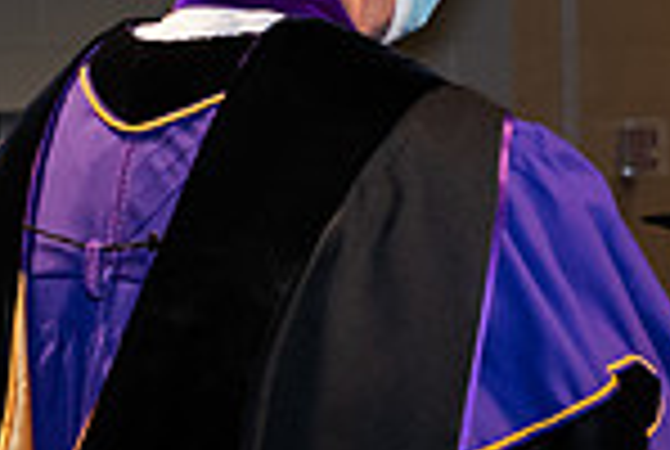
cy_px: 146
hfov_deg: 8.5
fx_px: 4494
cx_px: 562
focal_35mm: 241
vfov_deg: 5.7
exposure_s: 1/200
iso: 1600
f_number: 6.3
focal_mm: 62
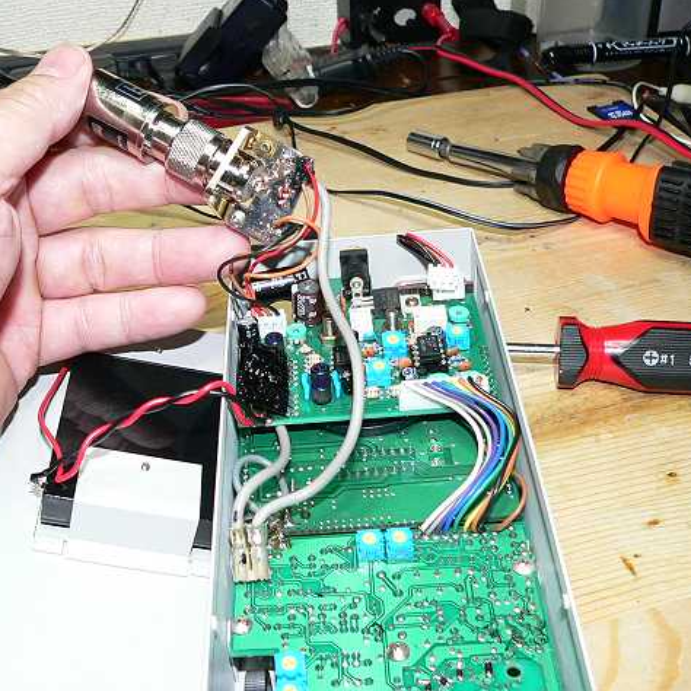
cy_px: 344
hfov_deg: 38.8
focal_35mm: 43
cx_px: 245
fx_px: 971
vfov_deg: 39.2
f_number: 2.8
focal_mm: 6
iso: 200
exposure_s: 1/60
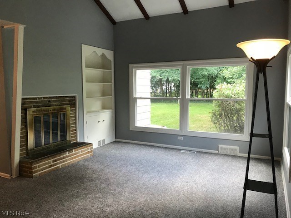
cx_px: 146
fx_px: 235
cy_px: 109
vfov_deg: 49.7
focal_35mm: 28
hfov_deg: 63.4
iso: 25
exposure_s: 1/40
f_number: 1.8
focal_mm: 3.99
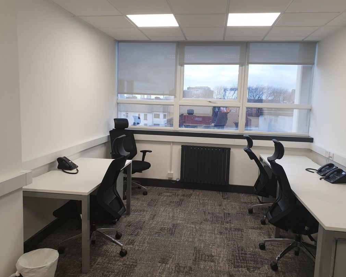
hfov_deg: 62.2
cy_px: 135
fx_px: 287
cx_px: 179
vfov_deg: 51.5
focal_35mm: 28
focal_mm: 4.3
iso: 80
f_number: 2.4
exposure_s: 1/50
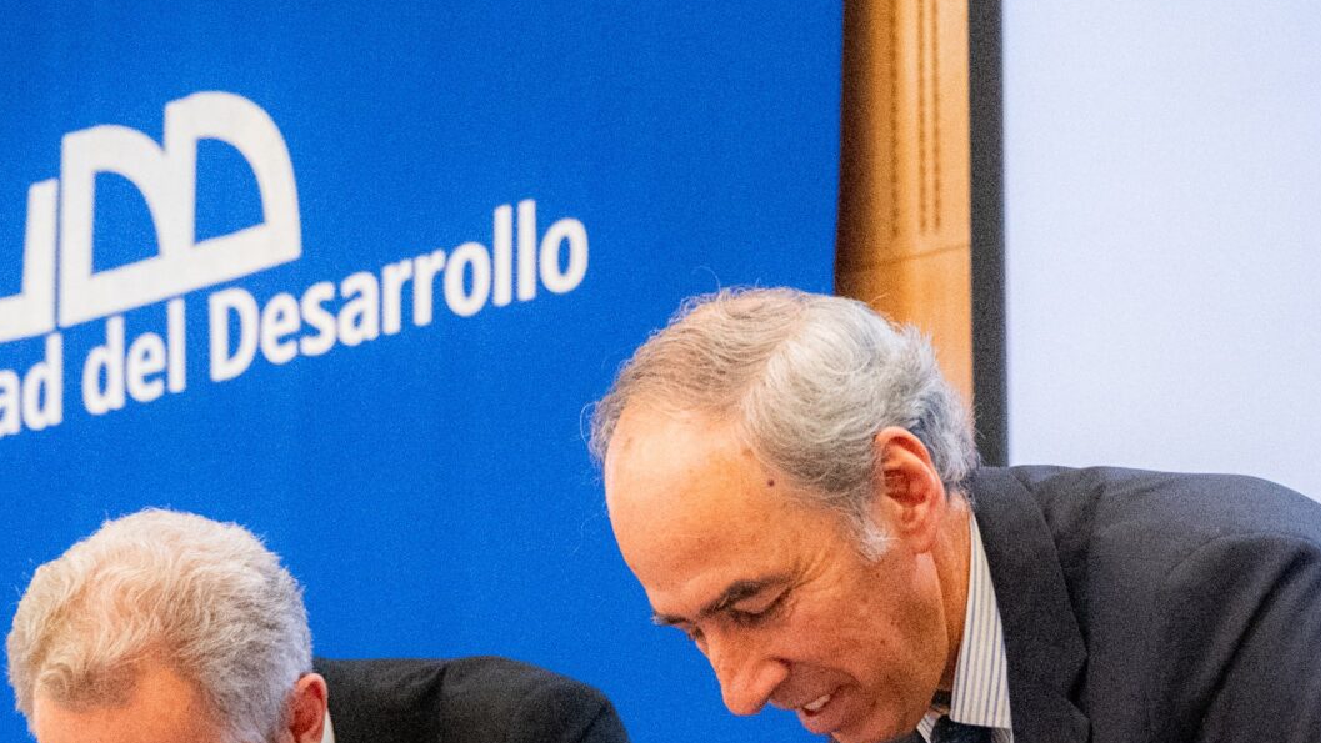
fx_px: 4239
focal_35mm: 121
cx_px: 760
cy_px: 945
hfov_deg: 17.7
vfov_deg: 9.8
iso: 25600
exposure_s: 1/200
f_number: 4
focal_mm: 46
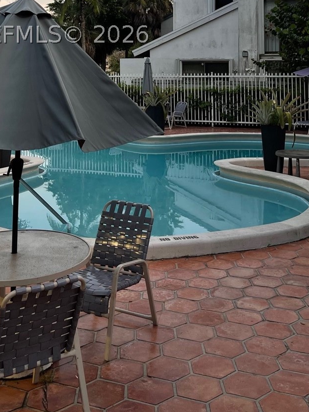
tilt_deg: +3.9
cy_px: 35
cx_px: 120
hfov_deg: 29.0
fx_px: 595
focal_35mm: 50
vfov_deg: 35.7
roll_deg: +0.3
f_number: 1.6
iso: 32
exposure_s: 1/177
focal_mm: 5.1
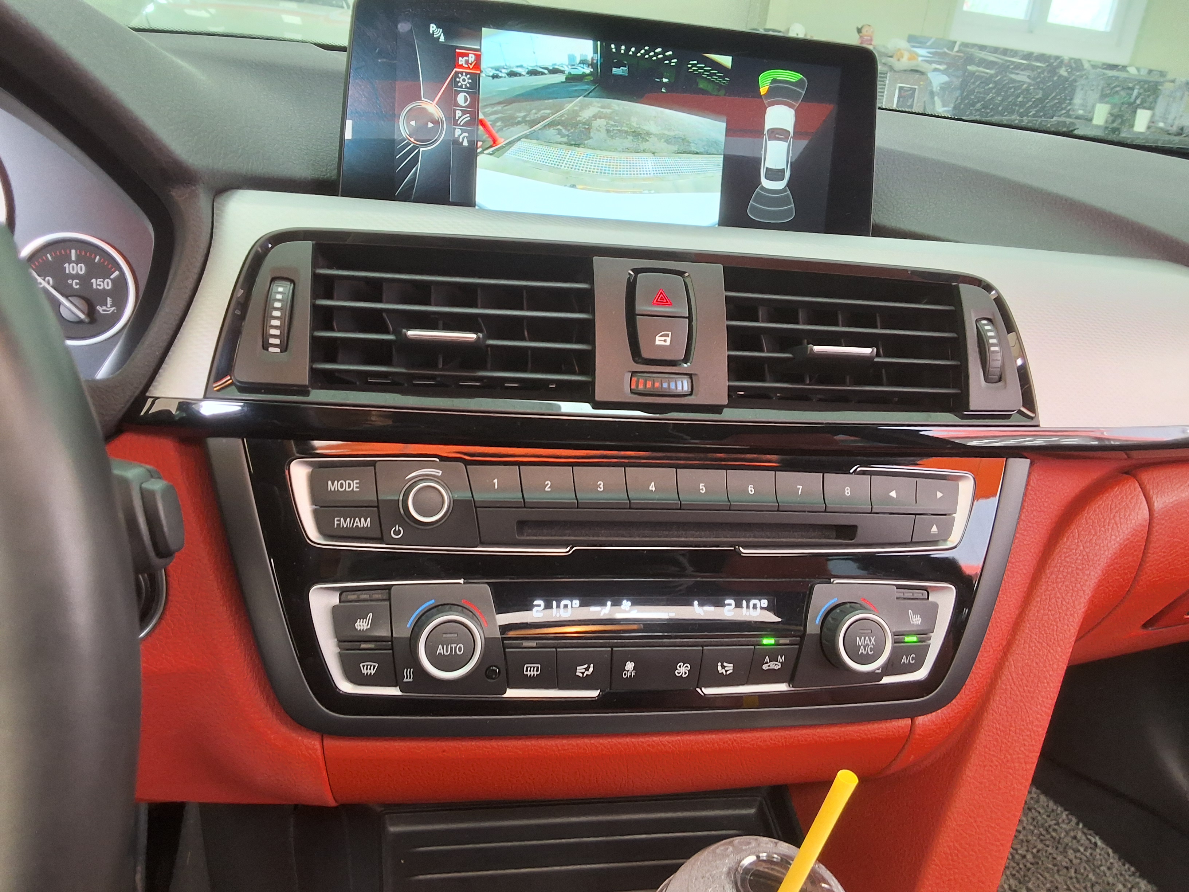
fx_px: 962
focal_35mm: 28
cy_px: 446
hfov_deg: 63.4
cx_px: 594
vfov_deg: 49.7
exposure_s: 1/40
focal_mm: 2.91
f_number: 1.9
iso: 125
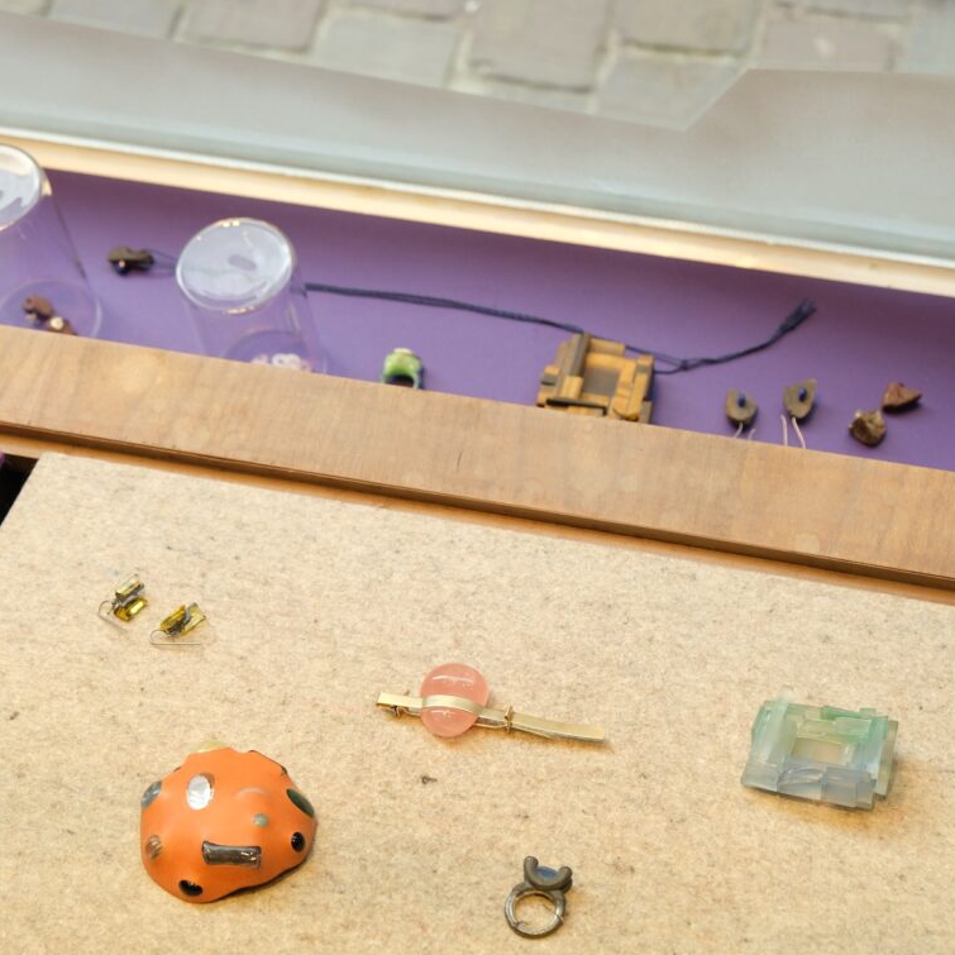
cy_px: 641
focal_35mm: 70
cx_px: 483
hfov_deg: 24.7
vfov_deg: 24.5
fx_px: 2185
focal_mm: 35.8
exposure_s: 1/320
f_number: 4.5
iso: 800
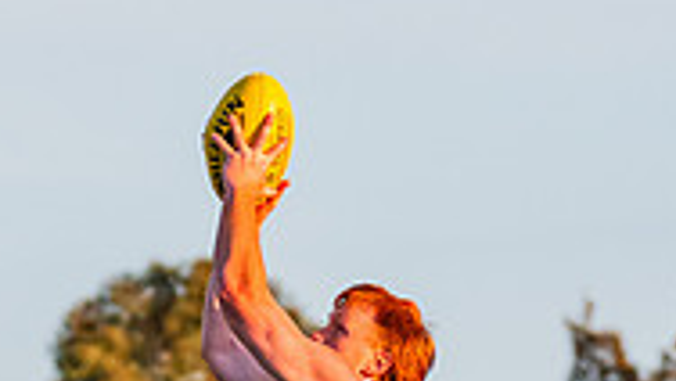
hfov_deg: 2.4
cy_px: 687
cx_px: 291
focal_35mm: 890
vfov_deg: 1.4
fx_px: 15962
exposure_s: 1/1000
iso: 800
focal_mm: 210
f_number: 7.1
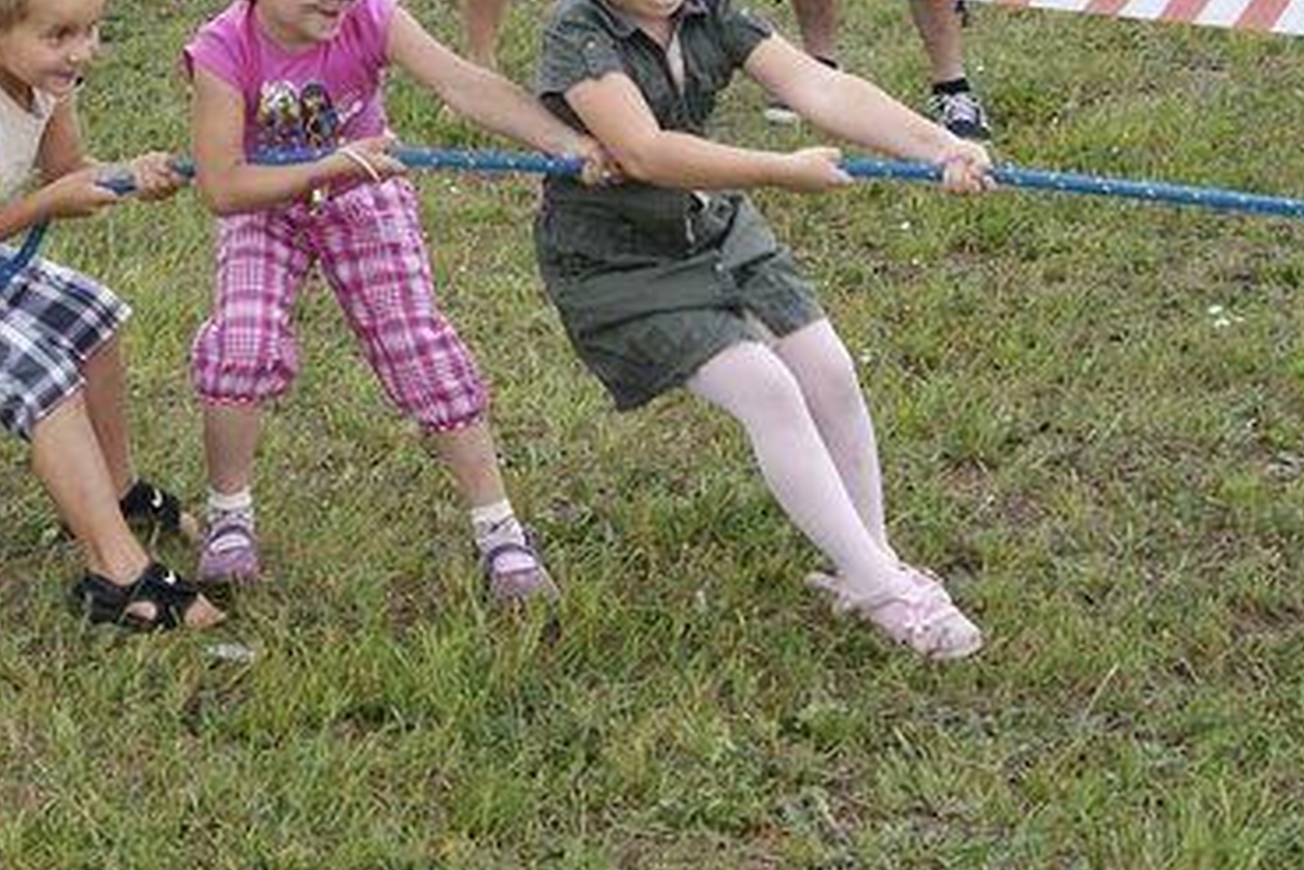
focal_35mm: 79
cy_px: 280
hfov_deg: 25.3
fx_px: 2863
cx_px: 303
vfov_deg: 17.2
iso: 400
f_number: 11
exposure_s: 1/125
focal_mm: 30
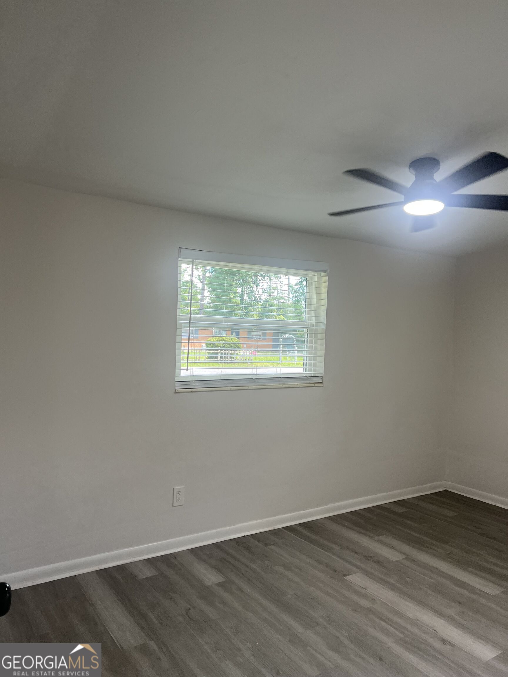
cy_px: 338
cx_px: 254
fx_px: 509
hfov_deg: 53.1
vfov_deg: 67.3
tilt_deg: -0.6
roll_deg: -3.7
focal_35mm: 26
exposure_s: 1/120
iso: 80
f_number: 1.5
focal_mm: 5.7
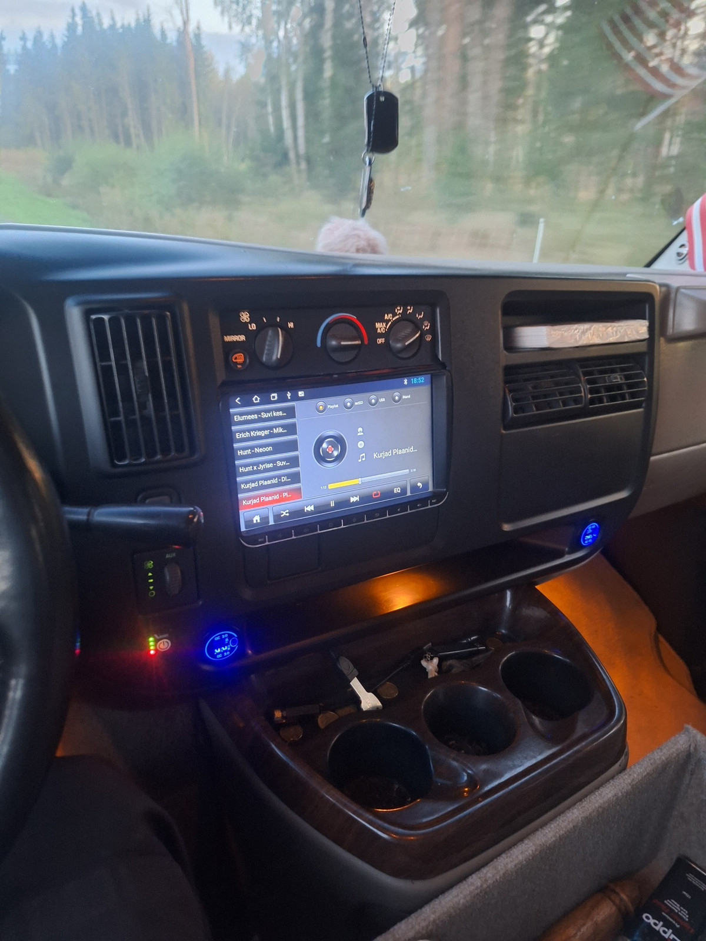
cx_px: 353
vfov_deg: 73.9
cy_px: 470
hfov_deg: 58.9
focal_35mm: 23
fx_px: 625
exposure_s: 1/20
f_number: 1.8
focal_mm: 5.54
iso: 400
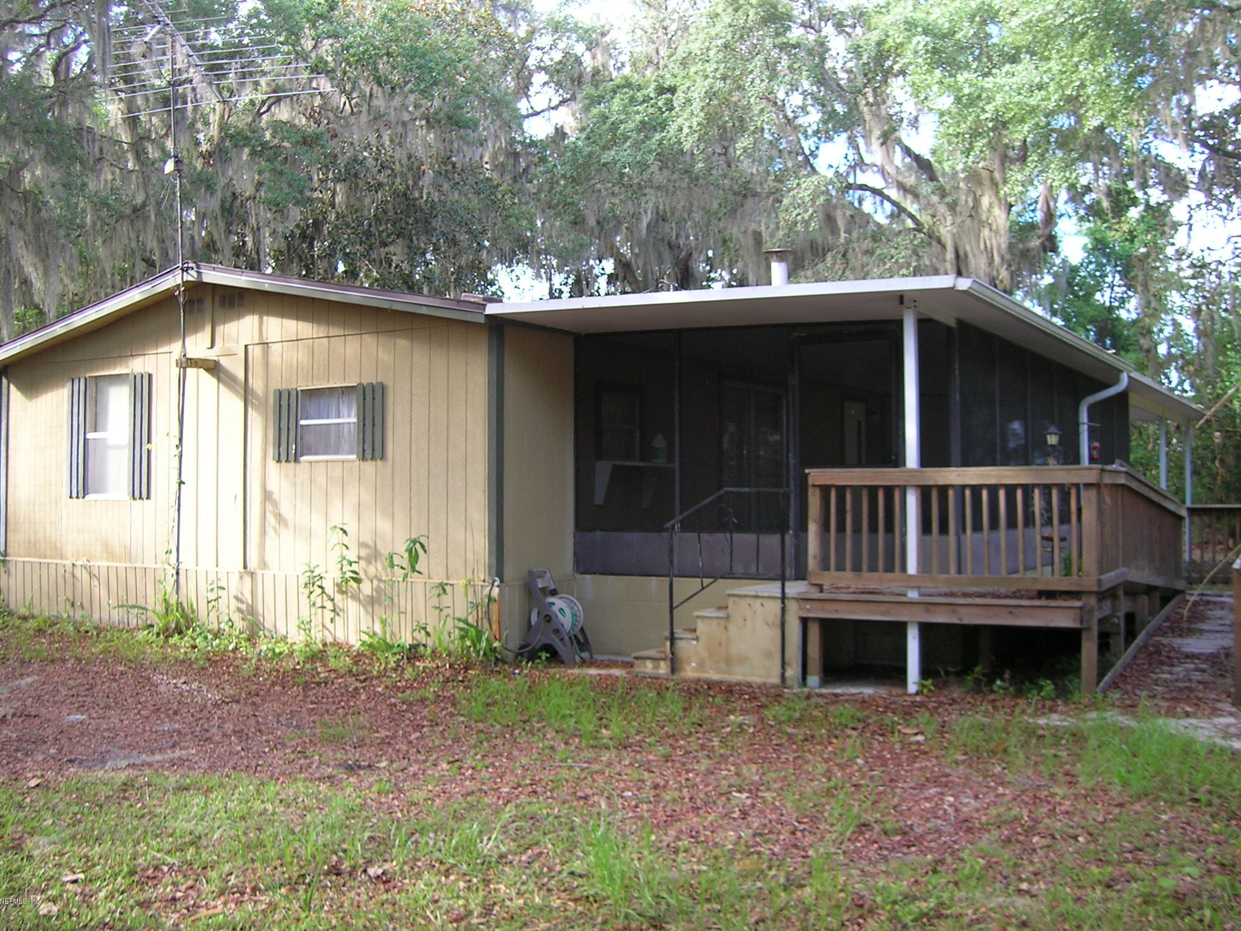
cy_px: 453
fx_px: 1255
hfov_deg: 52.6
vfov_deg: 40.7
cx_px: 614
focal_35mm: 35
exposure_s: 1/53.1
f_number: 2.9
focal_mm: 5.7
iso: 50
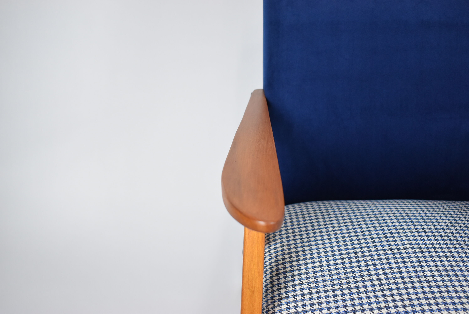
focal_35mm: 42
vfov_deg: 31.9
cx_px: 234
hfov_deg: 46.4
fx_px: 548
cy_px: 157
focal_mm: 28
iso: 1000
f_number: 4.2
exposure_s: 1/125
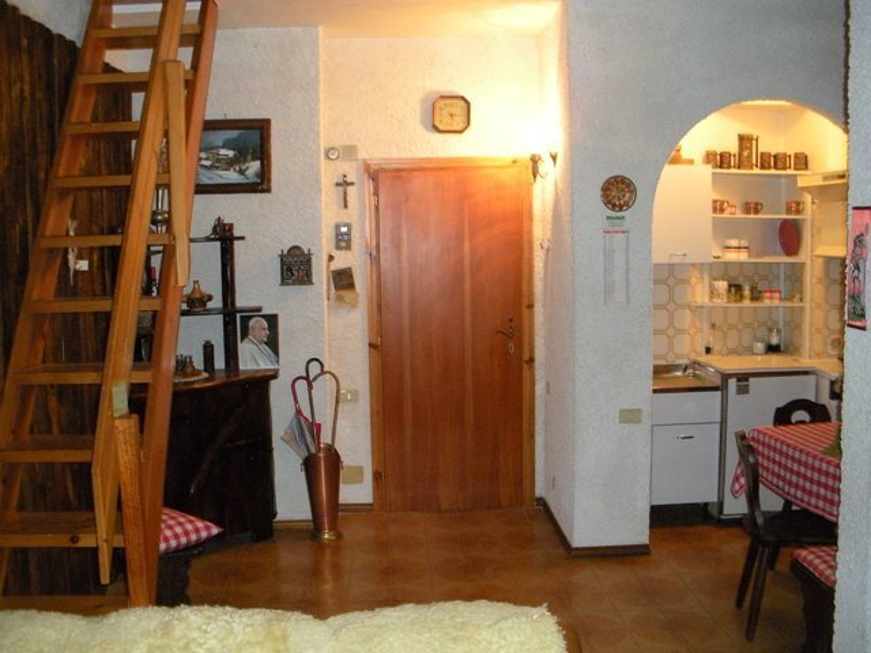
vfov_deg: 39.7
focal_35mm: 36
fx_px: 906
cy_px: 326
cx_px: 436
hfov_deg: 51.4
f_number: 3.5
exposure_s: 1/8
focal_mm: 6.3
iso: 491
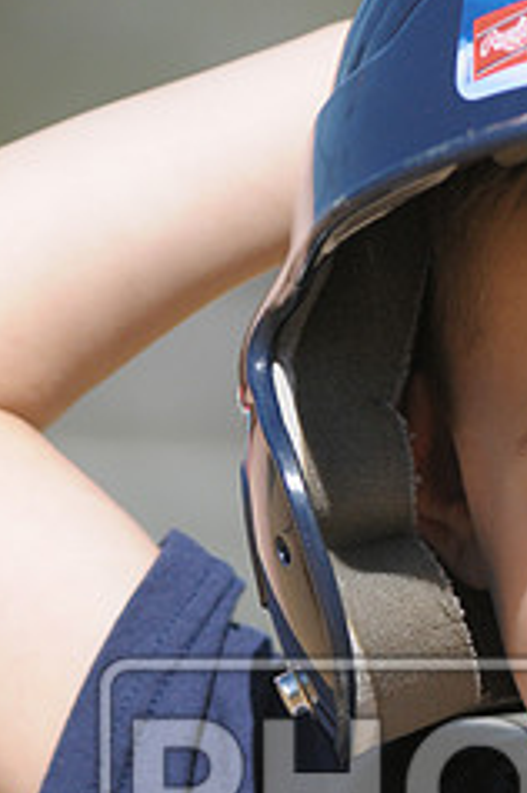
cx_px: 602
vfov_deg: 2.8
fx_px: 16075
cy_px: 813
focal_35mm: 730
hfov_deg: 1.9
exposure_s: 1/5000
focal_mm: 200
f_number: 4
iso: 640
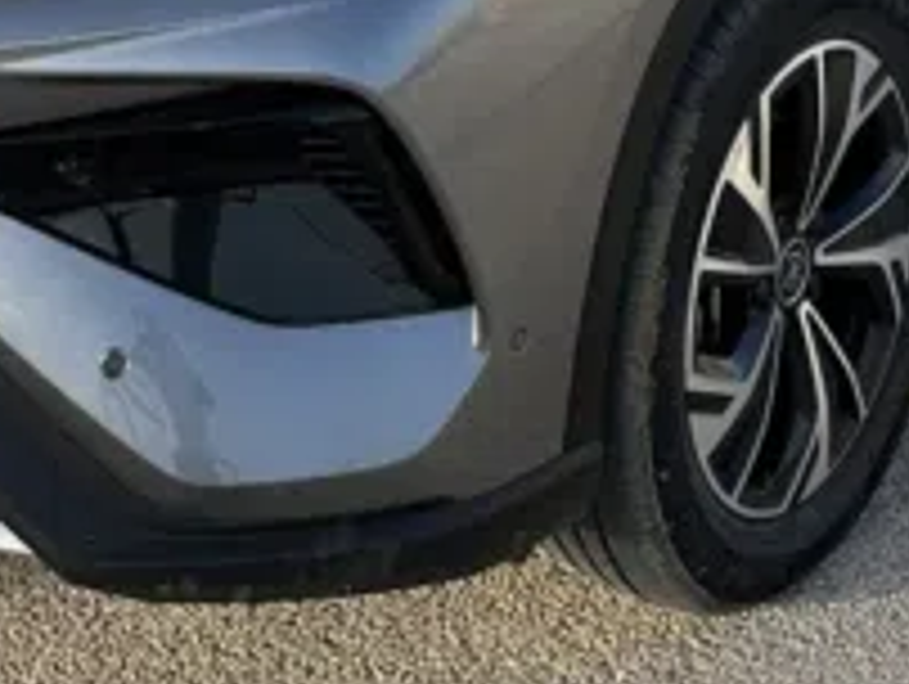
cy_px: -261
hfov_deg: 25.6
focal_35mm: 76
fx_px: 1998
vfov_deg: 17.9
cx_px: 436
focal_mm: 6.86
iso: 80
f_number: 1.78
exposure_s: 1/1393
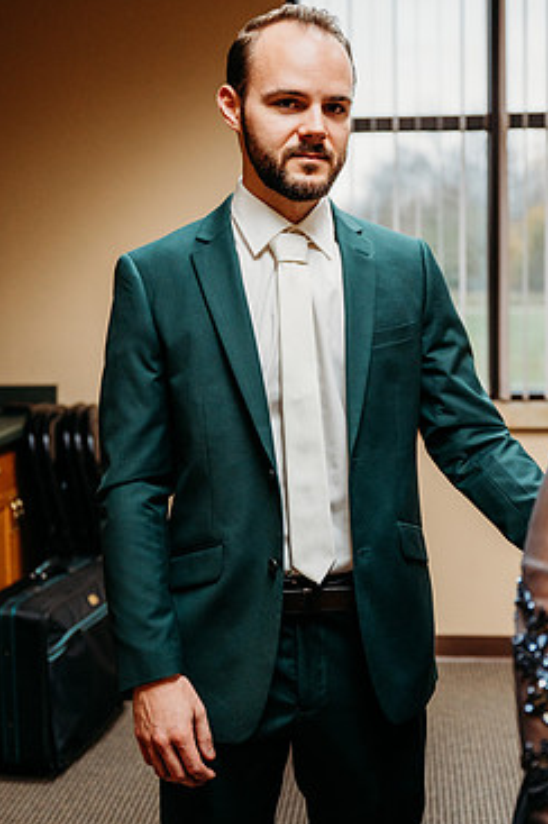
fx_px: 1235
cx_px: 298
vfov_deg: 36.9
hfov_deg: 25.0
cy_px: 370
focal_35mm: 54
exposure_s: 1/320
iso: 2000
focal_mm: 44
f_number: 2.8
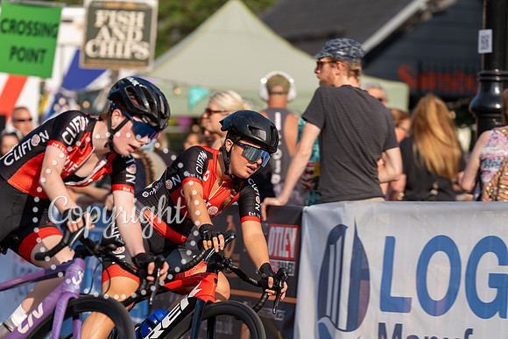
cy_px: 170
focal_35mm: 194
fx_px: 2738
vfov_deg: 7.1
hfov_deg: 10.6
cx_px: 254
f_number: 4.5
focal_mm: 194
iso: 160
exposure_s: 1/1000
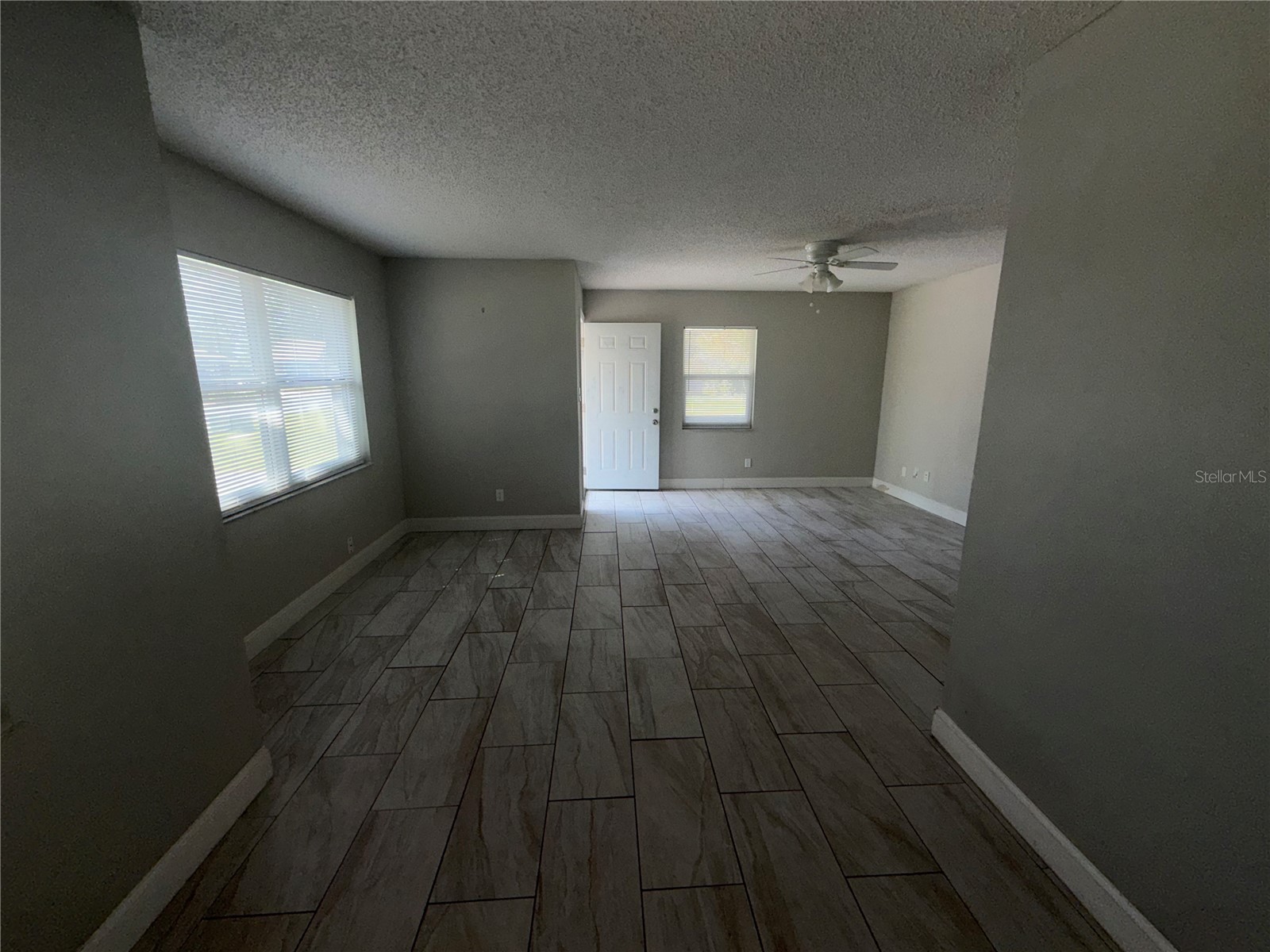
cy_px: 476
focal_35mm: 14
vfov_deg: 85.7
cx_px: 635
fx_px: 514
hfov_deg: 102.1
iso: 32
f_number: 2.2
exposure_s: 1/121
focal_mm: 2.22
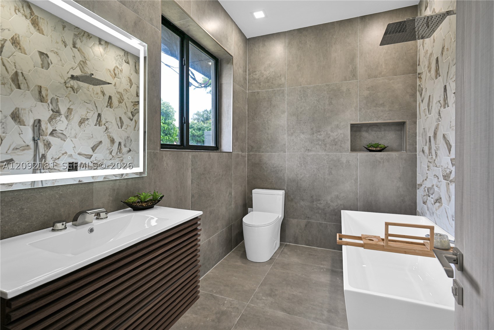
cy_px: 165
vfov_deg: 73.8
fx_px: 220
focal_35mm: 16
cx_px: 247
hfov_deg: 96.7
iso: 100
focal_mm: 16
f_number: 4
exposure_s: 1/40
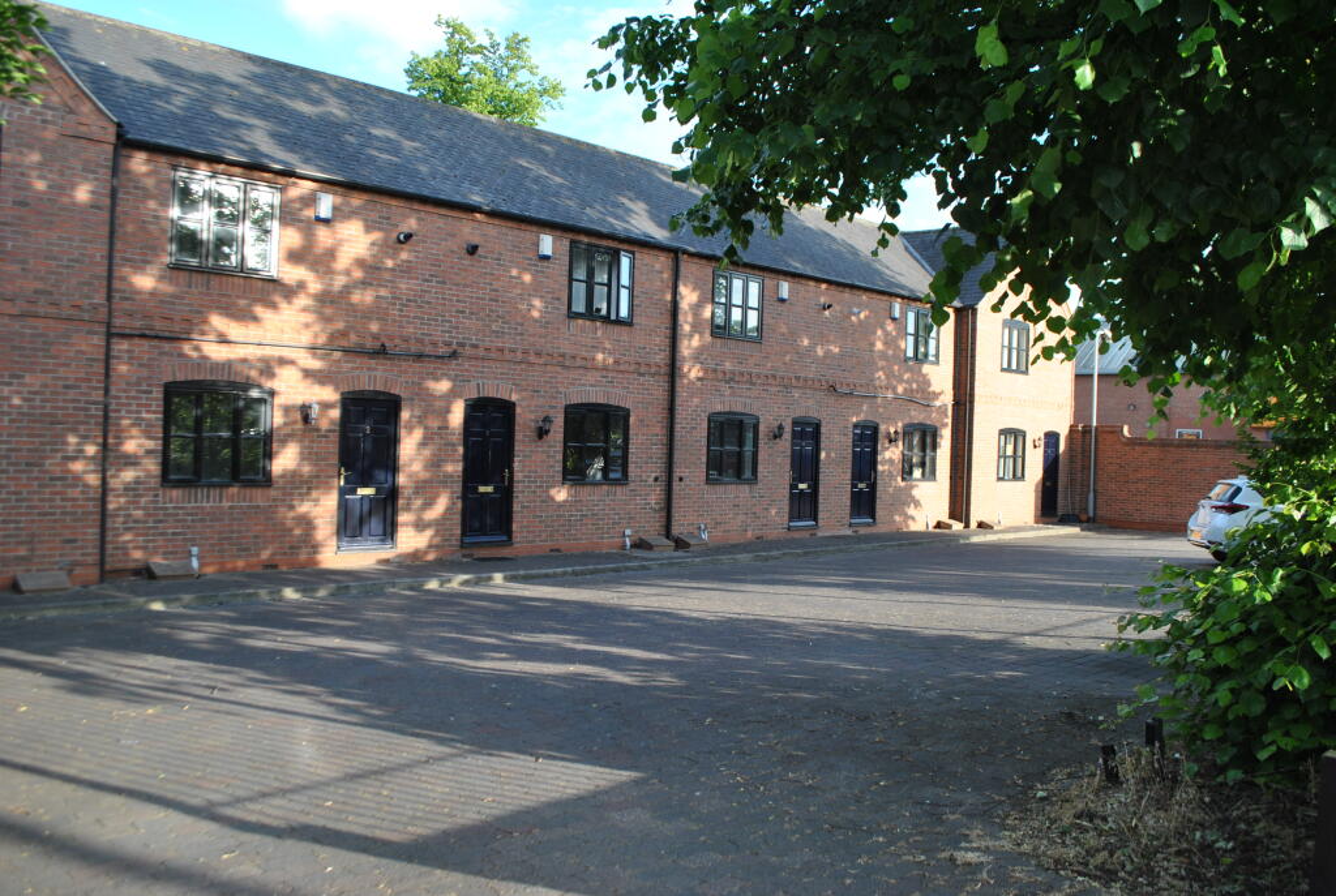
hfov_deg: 67.3
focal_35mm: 27
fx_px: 1004
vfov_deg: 48.1
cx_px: 668
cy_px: 448
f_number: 5.6
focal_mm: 18
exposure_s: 1/125
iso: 140
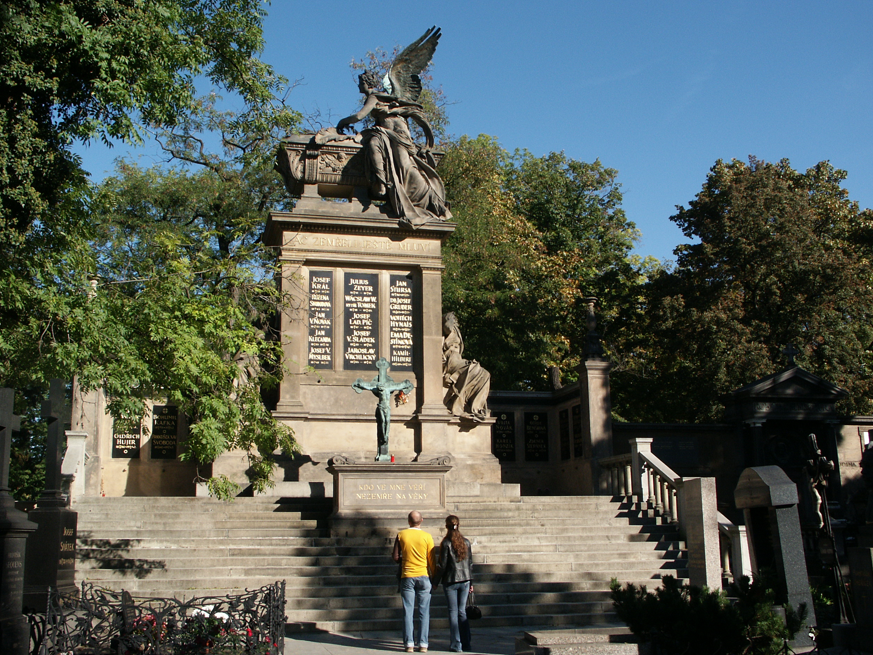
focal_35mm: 38
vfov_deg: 37.7
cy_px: 330
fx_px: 958
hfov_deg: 49.0
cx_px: 435
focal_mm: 9.71
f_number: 6.7
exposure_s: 1/350
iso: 100
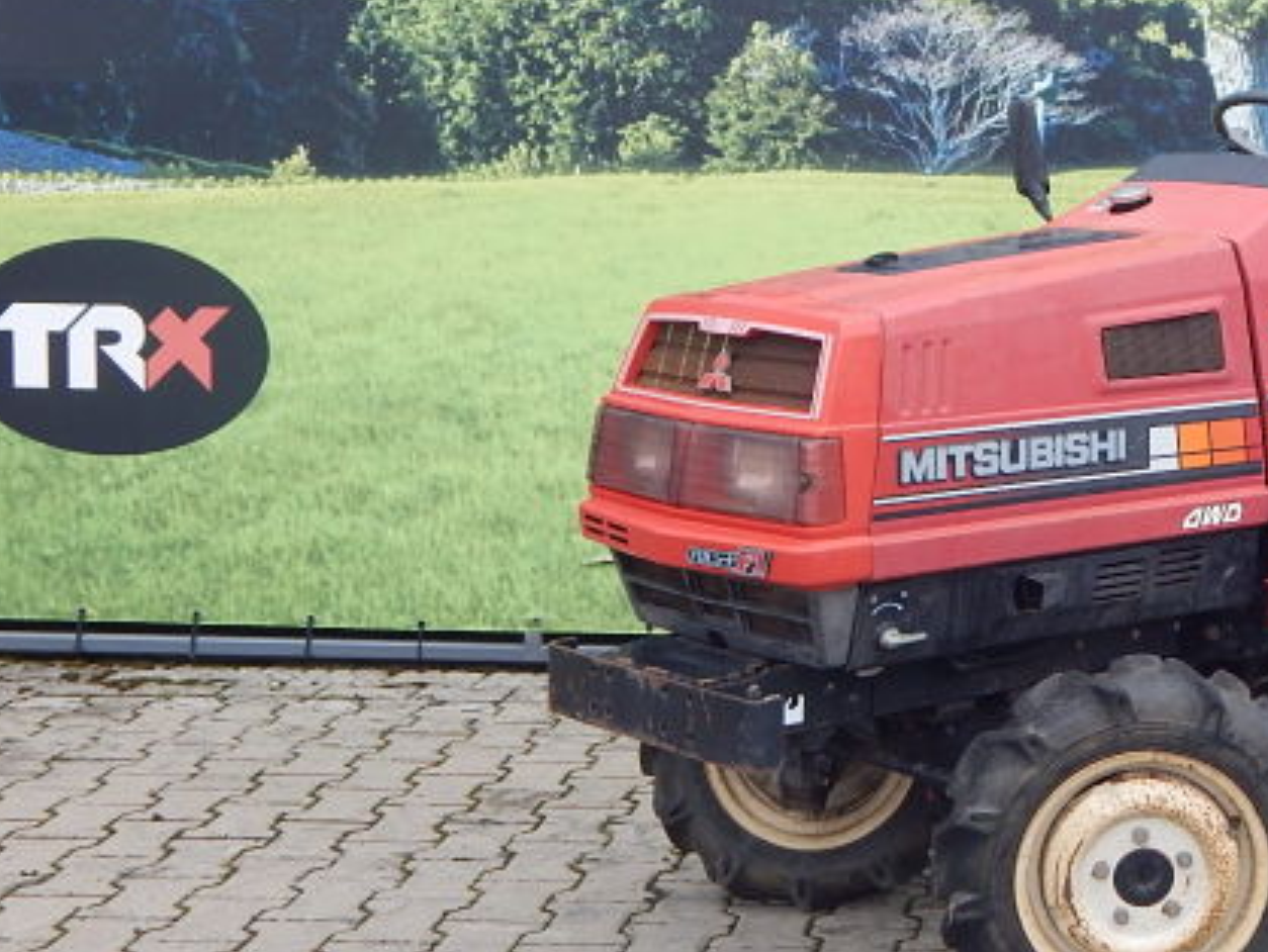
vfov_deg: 22.5
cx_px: 1165
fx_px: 2382
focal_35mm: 65
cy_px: 288
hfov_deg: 28.5
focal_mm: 6.1
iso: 125
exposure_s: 1/320
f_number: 3.3
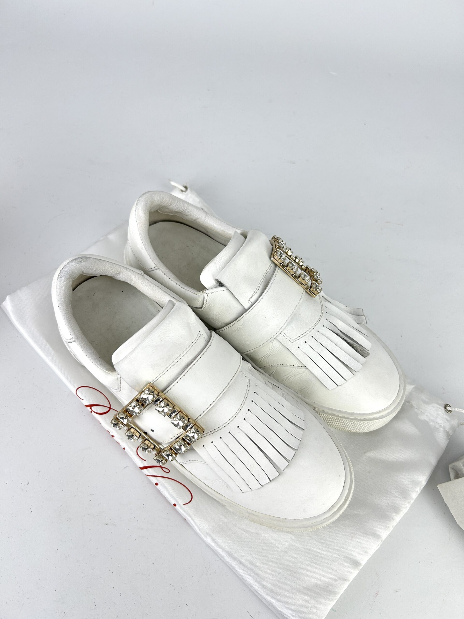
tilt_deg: -61.7
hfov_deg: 53.1
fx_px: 465
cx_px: 232
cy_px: 310
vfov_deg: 67.3
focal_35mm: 26
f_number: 1.5
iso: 40
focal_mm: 5.7
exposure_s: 1/286
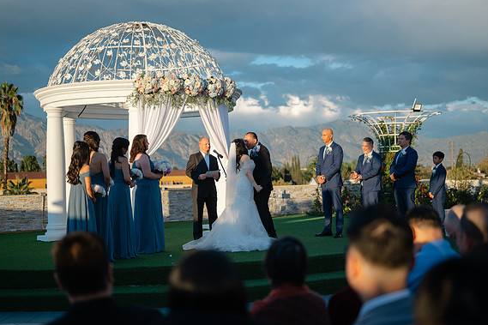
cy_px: 164
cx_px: 242
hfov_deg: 38.9
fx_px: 691
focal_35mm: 51
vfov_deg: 26.5
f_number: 1.8
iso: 64
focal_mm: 50
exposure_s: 1/2000
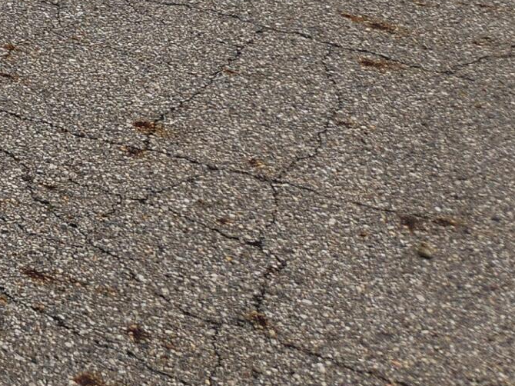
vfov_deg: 12.7
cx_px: -476
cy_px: -363
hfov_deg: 15.6
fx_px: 1532
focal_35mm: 103
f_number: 1.8
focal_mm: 5.4
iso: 20
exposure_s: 1/1350
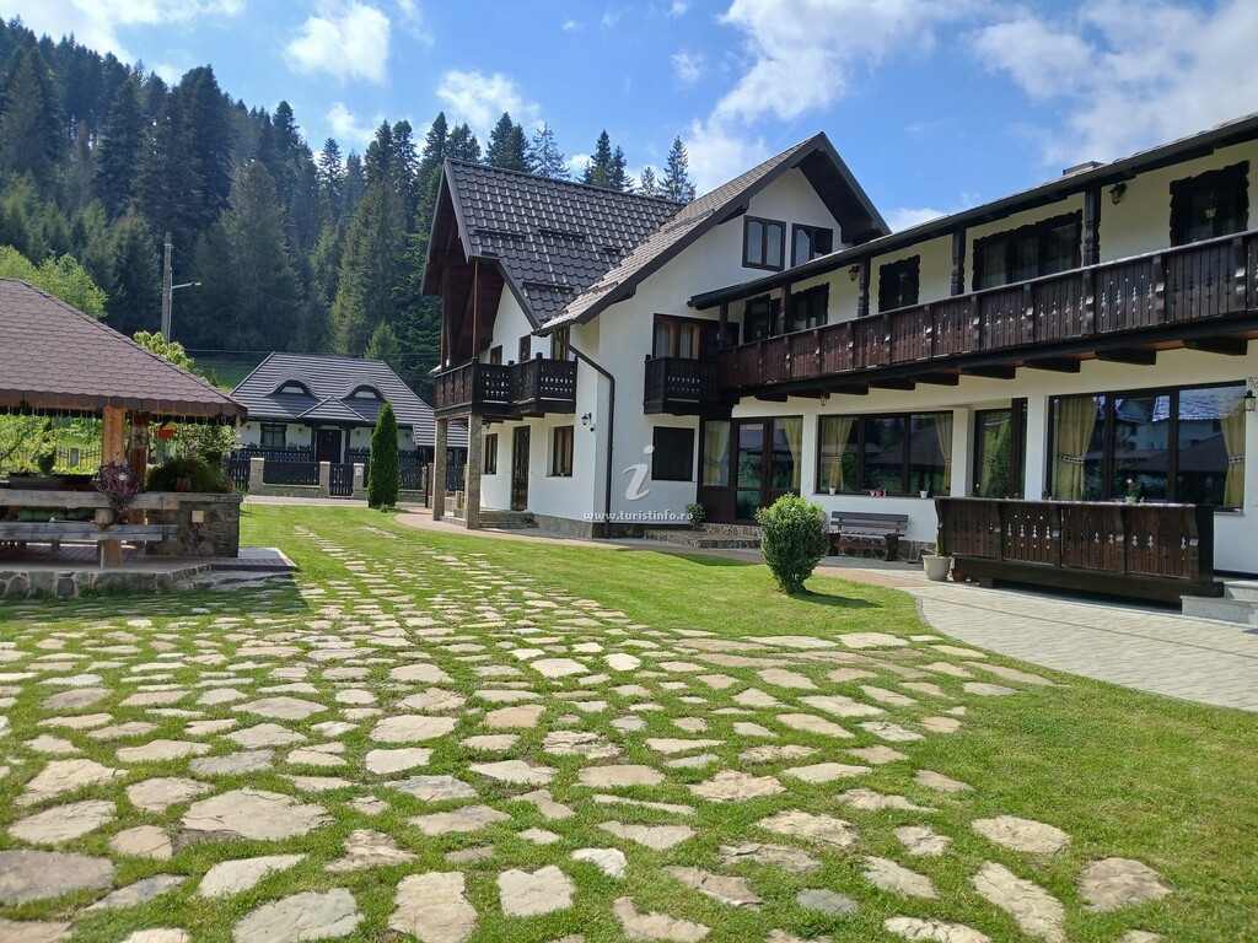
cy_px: 472
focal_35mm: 26
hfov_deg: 67.3
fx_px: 945
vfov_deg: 53.1
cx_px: 629
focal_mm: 3.98
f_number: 1.8
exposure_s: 1/654
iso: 20
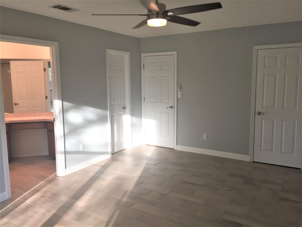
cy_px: 114
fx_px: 253
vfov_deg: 48.2
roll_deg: +0.3
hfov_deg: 61.7
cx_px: 151
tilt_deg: -7.4
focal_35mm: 29
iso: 32
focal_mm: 4.15
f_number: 2.2
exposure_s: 1/40
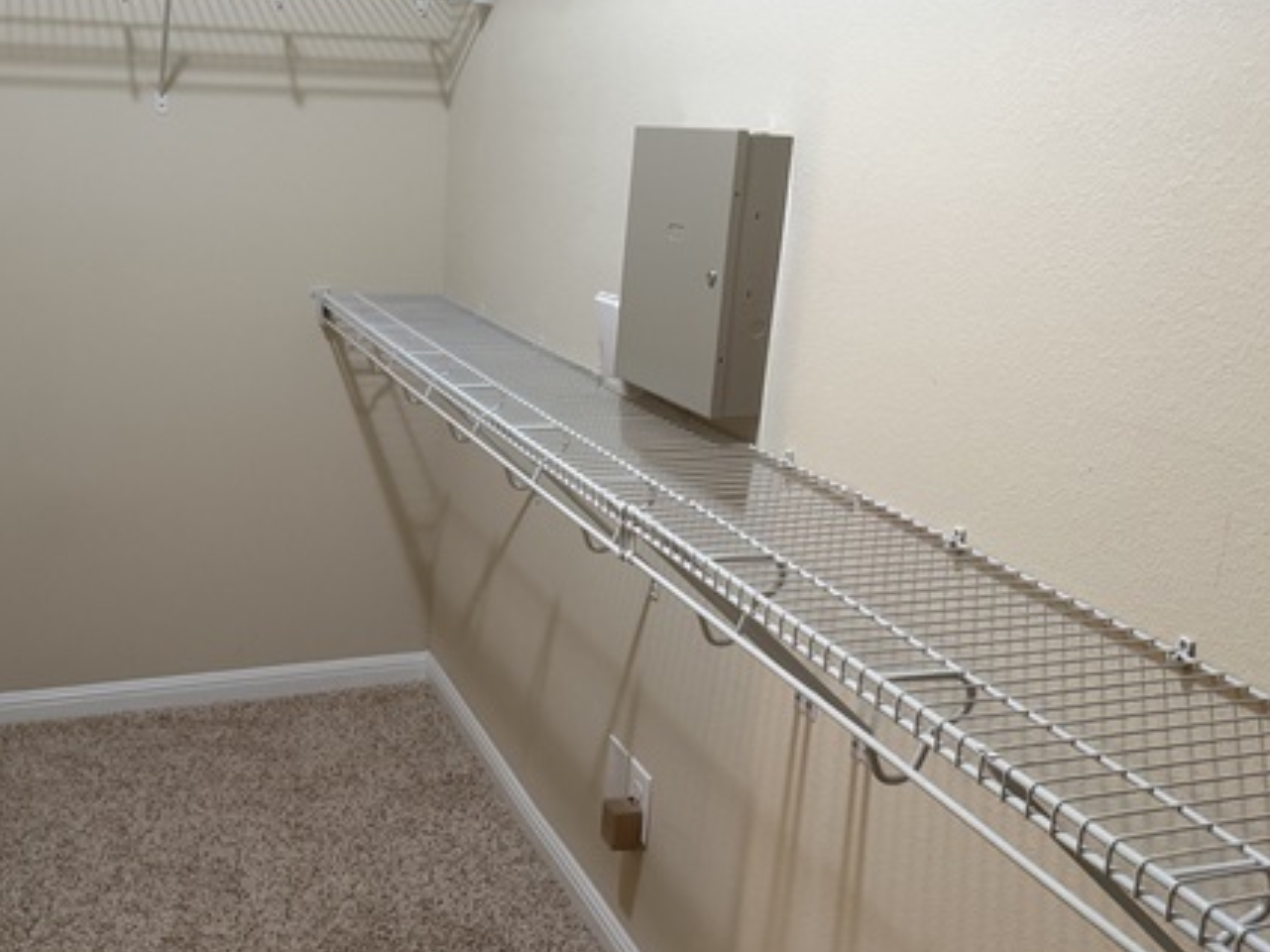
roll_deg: -2.2
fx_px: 1320
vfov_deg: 39.6
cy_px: 485
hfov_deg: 51.0
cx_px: 497
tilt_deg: -15.4
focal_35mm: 36
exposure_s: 1/60
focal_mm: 6.76
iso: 400
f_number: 1.78
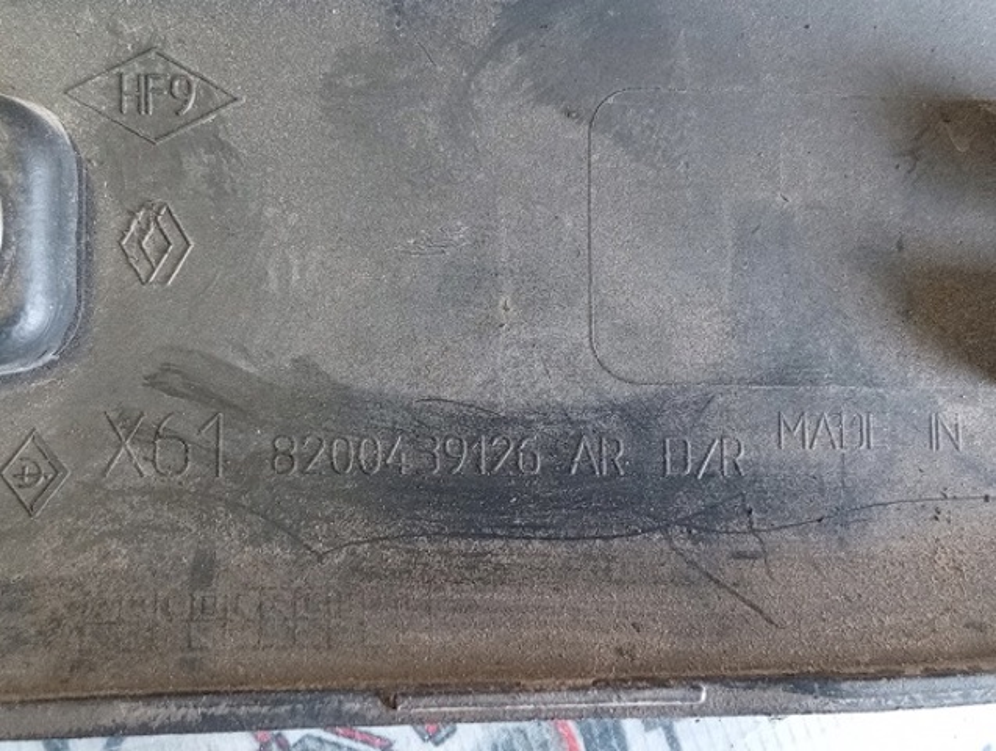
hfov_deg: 36.8
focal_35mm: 52
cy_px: 376
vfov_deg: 28.1
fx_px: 1499
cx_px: 498
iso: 460
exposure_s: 1/33.3
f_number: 1.8
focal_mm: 3.96
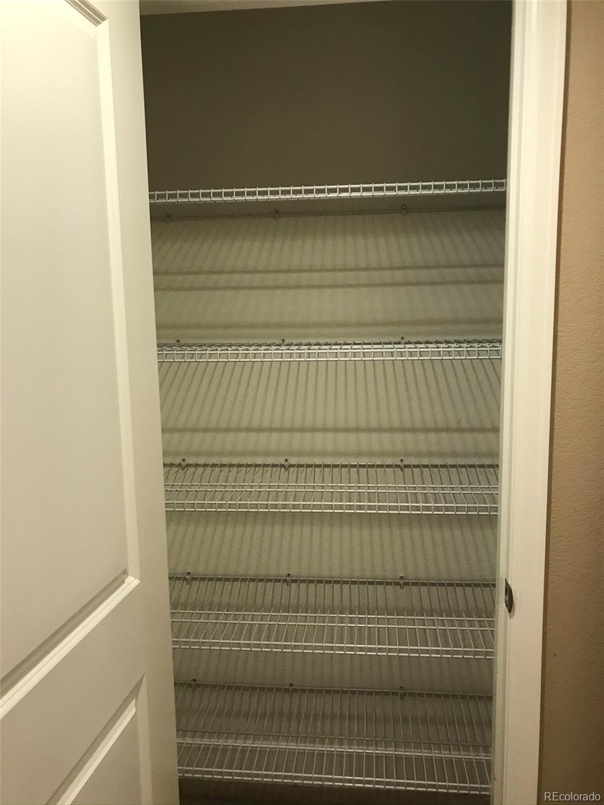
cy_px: 402
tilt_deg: -5.3
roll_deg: +0.4
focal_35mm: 28
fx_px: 651
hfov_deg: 49.7
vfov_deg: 63.4
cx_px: 302
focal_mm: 3.99
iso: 40
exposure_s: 1/20
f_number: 1.8
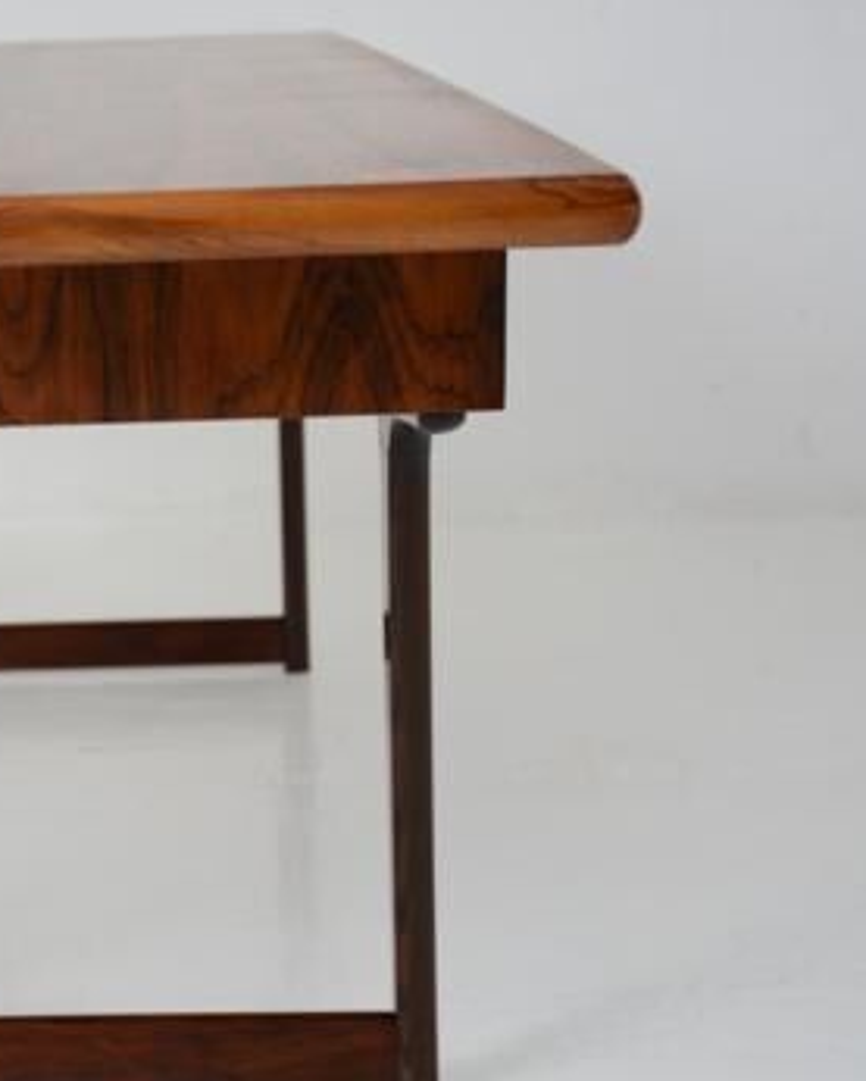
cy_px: 559
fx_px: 3517
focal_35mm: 110
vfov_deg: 17.5
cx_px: -9
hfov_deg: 13.8
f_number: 4.8
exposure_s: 1/80
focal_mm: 45
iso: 100
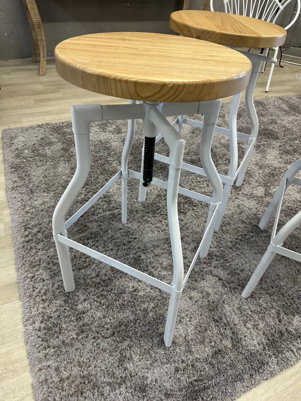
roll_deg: -5.6
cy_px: 200
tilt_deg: -40.0
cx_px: 150
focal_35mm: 24
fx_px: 278
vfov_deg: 71.6
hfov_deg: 56.8
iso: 160
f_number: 1.78
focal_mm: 6.86
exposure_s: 1/100
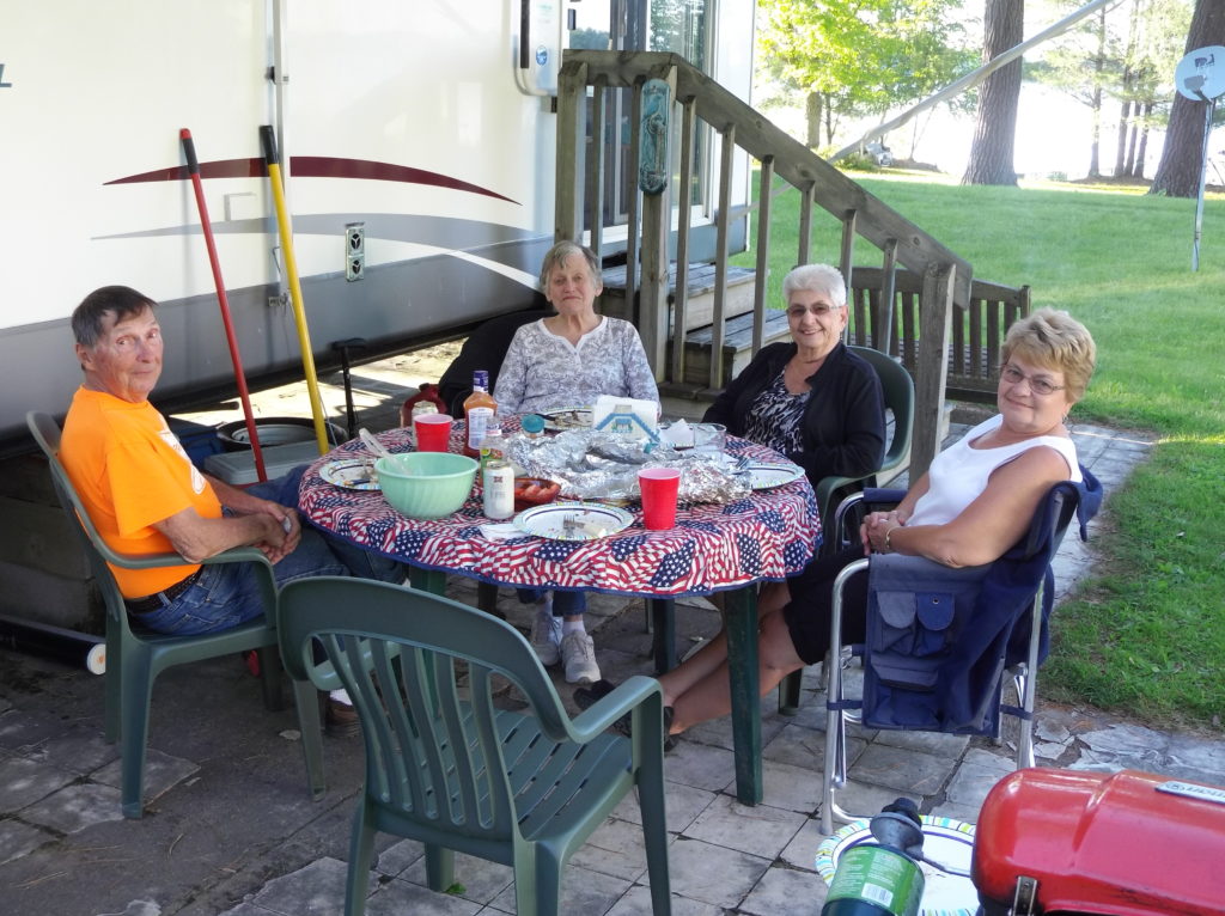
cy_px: 458
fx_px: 1485
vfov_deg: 34.3
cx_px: 612
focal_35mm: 42
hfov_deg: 44.8
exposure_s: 1/40
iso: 100
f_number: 4.2
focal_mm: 7.6
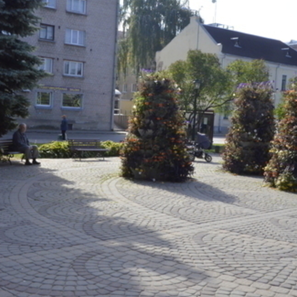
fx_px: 456
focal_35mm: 47
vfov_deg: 36.1
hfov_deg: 35.8
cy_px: 146
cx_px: 109
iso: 2500
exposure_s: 1/320
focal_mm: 24
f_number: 20
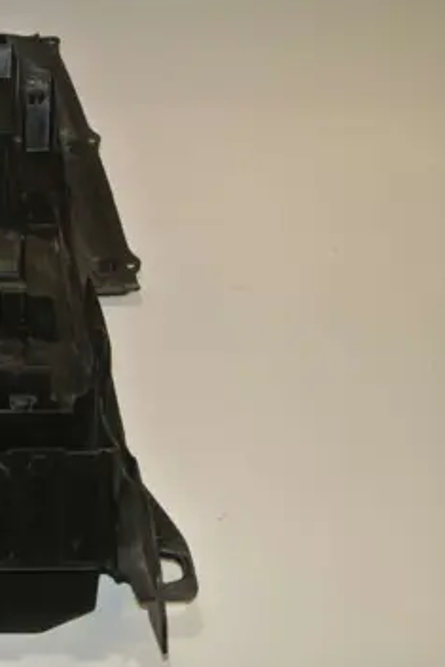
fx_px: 963
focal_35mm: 52
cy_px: 332
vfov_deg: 38.2
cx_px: -55
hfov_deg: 24.2
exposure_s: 1/60
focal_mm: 12.7
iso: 200
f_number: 3.8
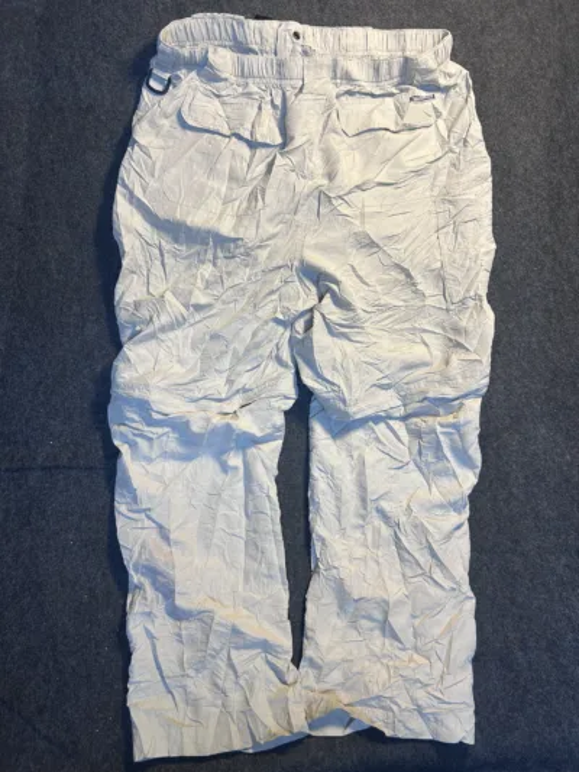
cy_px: 386
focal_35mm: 26
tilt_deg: -55.2
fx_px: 580
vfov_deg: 67.3
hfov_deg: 53.1
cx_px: 290
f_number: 1.5
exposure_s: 1/50
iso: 64
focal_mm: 5.7
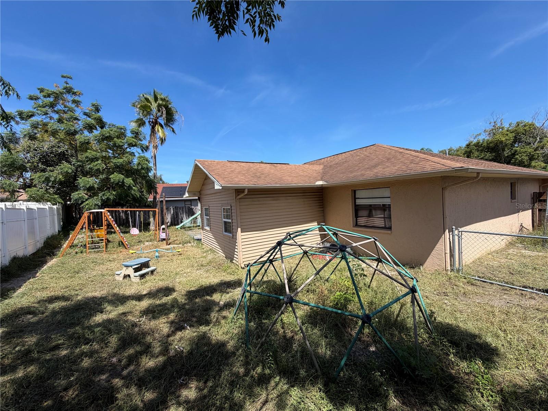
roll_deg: +3.4
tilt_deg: -2.3
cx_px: 274
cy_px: 206
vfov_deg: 85.7
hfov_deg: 102.1
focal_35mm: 14
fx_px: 222
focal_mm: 2.22
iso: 32
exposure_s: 1/770
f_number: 2.2
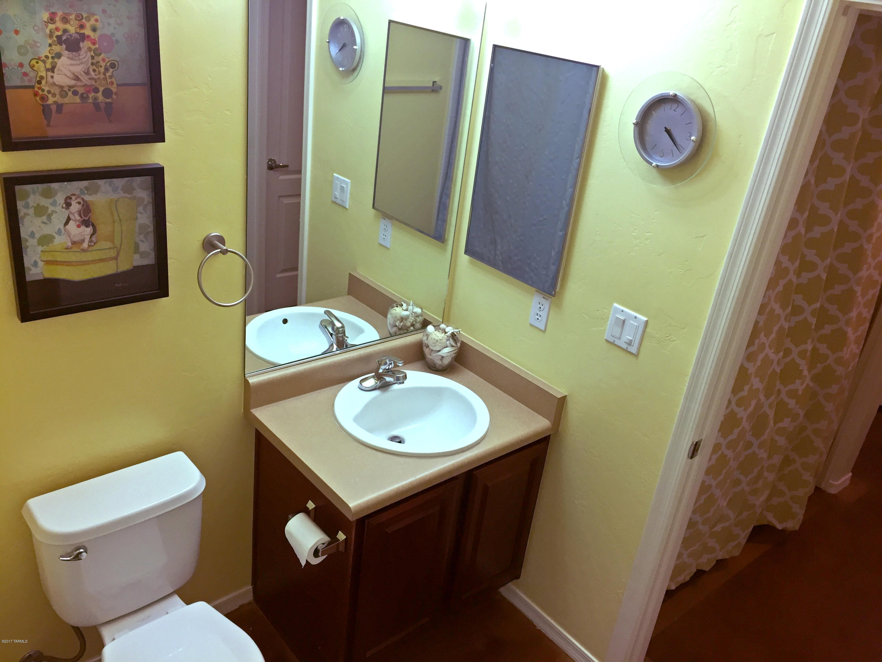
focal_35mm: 29
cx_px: 441
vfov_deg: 48.2
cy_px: 331
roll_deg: -7.4
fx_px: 739
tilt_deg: -25.7
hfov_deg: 61.7
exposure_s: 1/30
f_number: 2.2
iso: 32
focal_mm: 4.15
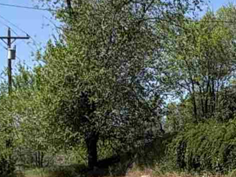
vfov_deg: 15.3
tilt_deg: -7.2
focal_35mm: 91
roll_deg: -0.9
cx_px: 192
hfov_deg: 21.3
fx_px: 620
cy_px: 244
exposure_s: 1/2415
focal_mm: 2.22
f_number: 2.2
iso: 50
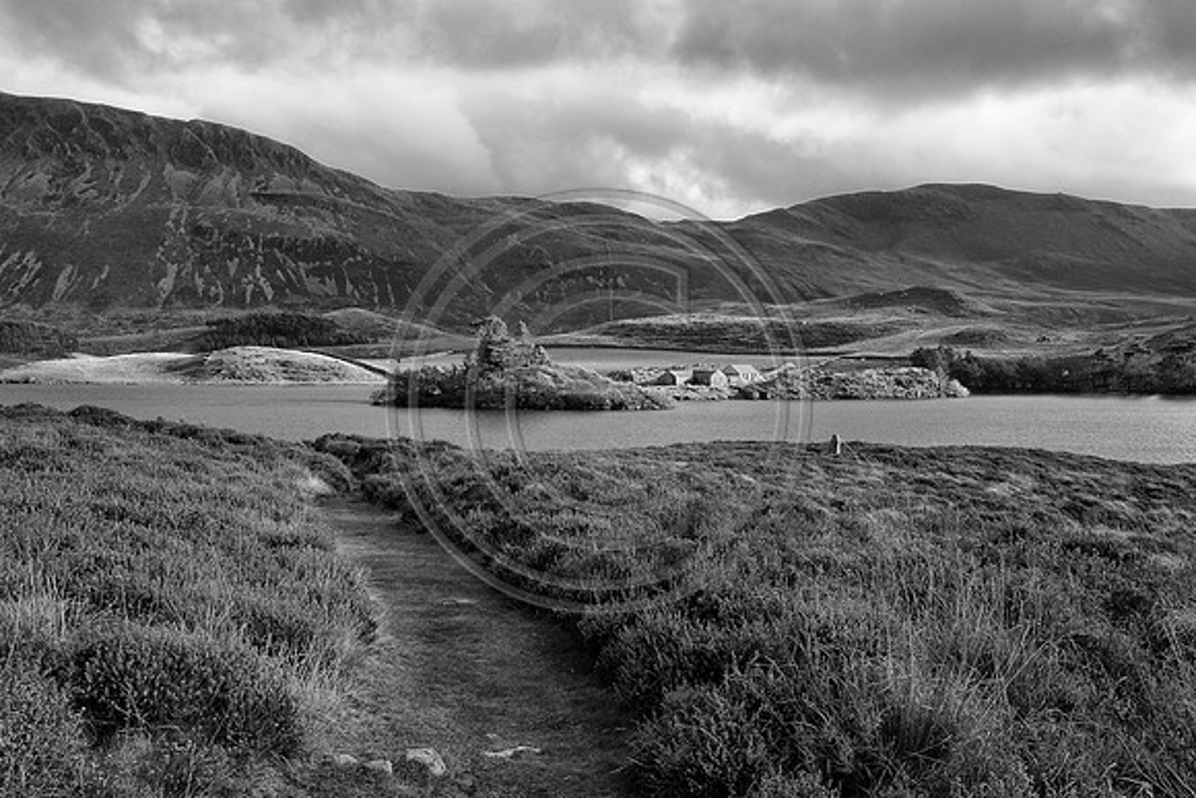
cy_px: 399
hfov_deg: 58.7
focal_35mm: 32
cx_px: 598
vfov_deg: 41.1
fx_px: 1063
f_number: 22
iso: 400
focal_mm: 21.4
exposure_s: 1/27
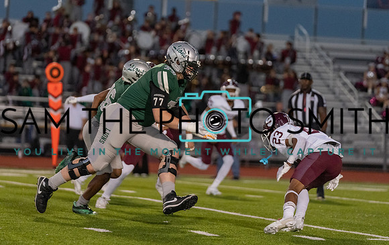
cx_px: 154
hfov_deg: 9.4
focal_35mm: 223
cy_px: 87
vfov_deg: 5.9
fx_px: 2370
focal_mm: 171
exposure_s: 1/1250
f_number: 2.8
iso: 5000
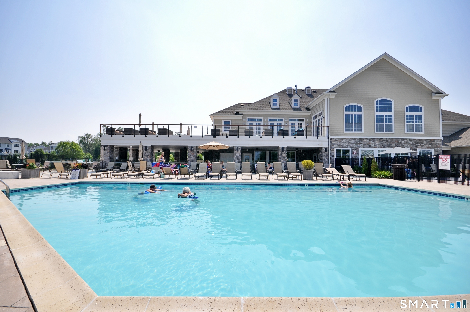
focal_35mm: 15
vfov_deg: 77.2
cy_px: 156
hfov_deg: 100.5
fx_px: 196
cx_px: 235
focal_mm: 10
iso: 200
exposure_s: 1/320
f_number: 9
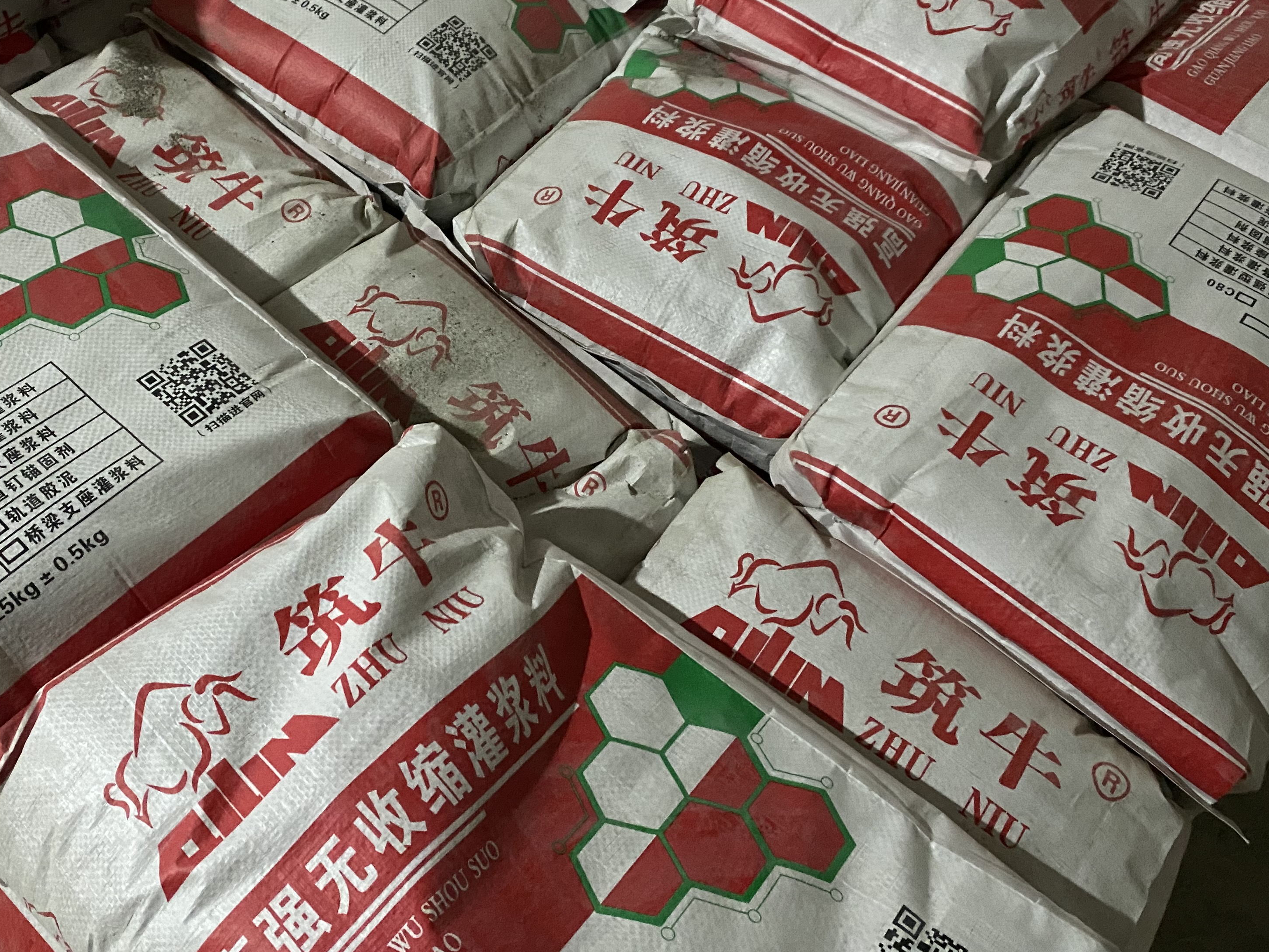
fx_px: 1320
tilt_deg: -50.8
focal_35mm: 36
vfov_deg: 39.3
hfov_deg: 50.9
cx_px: 482
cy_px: 342
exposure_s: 1/30
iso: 640
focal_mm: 4.25
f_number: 1.8
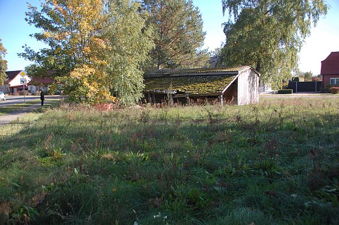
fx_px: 310
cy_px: 112
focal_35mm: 33
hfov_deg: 57.3
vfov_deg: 39.9
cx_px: 170
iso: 250
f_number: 3.8
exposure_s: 1/500
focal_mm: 22
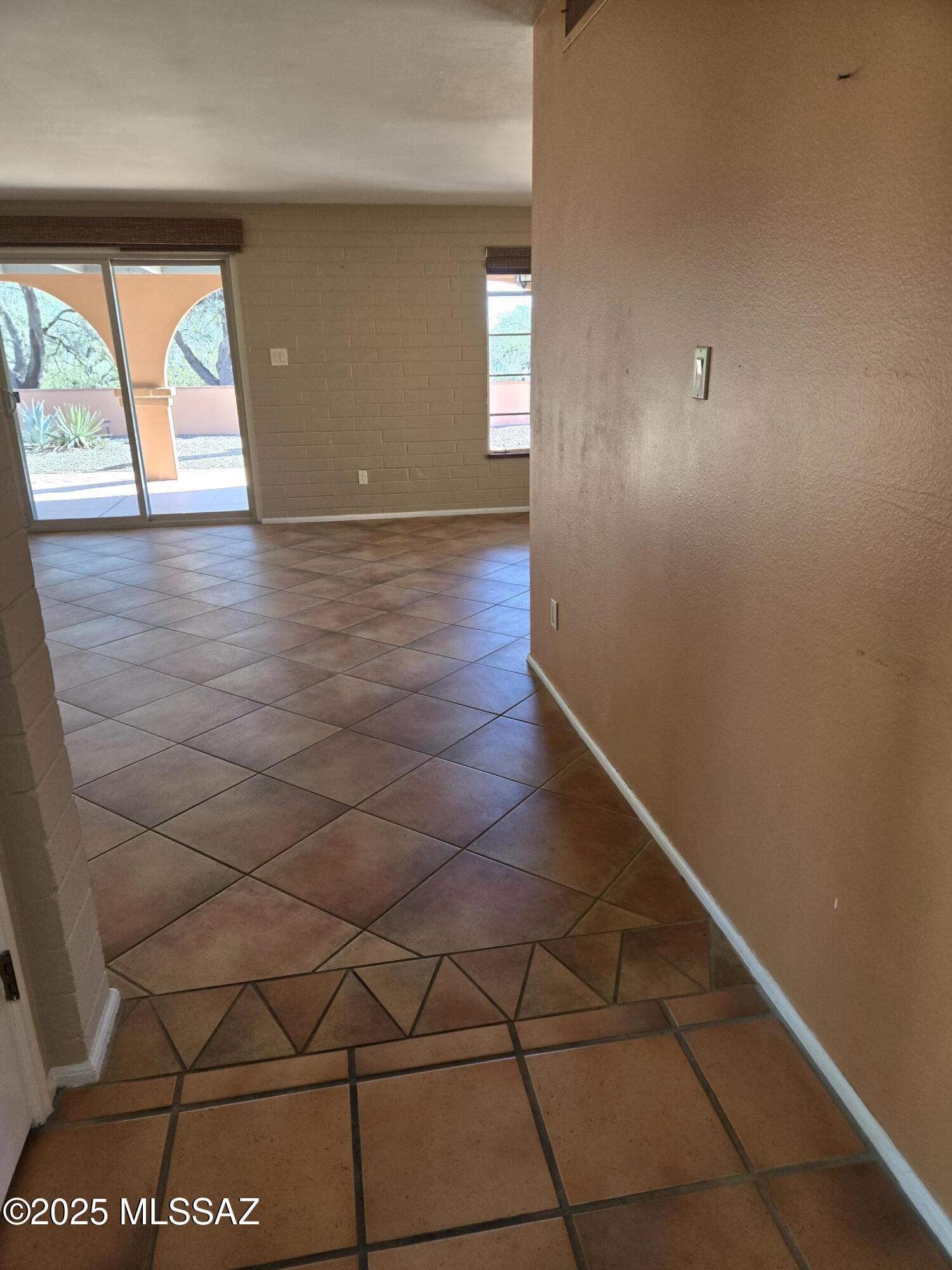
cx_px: 476
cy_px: 635
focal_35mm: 23
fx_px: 843
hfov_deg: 58.9
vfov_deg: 73.9
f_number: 1.8
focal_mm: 5.4
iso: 100
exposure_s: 1/180
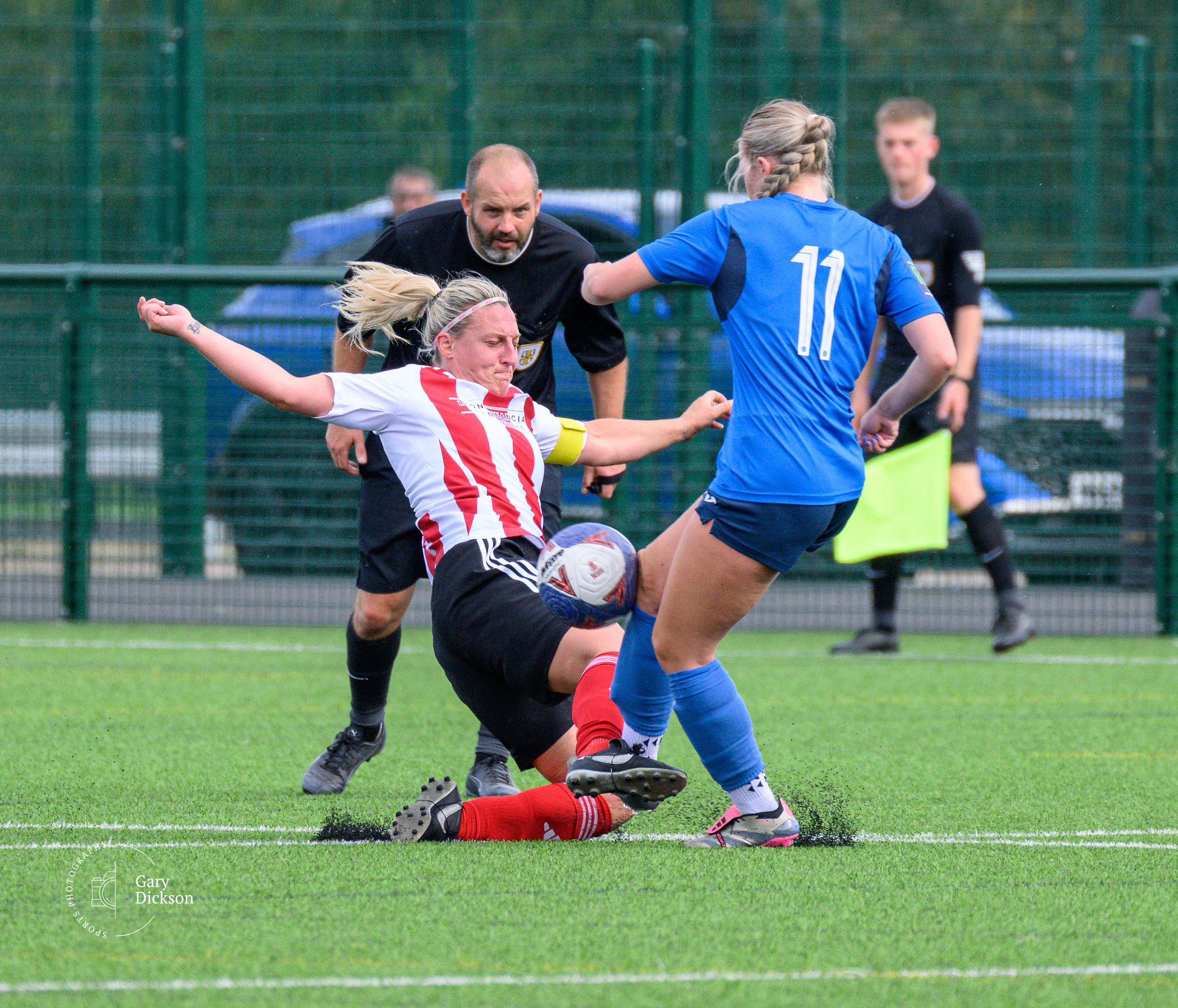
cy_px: 293
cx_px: 561
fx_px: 28200
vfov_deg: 2.0
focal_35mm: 787
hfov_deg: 2.4
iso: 1100
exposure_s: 1/1600
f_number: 5.3
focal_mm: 320
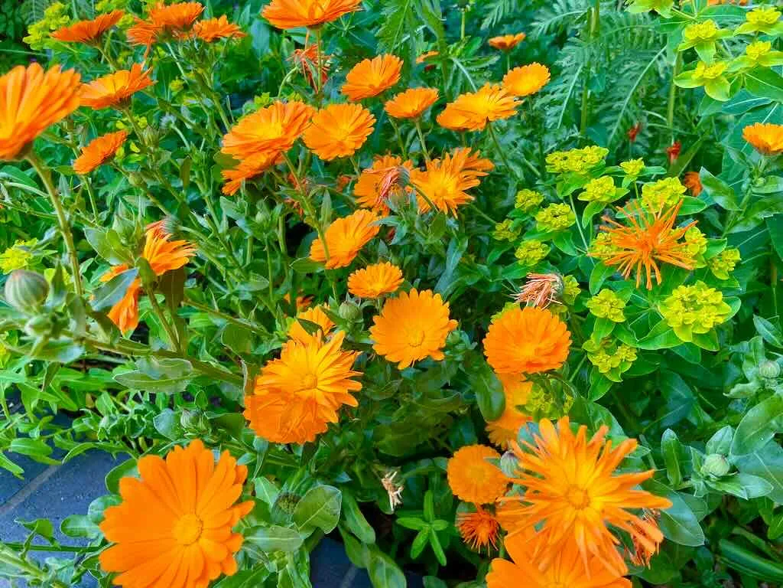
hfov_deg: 67.3
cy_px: 294
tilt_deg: -37.2
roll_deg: -2.7
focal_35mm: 26
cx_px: 392
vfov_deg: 53.1
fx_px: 588
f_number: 1.6
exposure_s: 1/121
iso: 32
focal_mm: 4.2
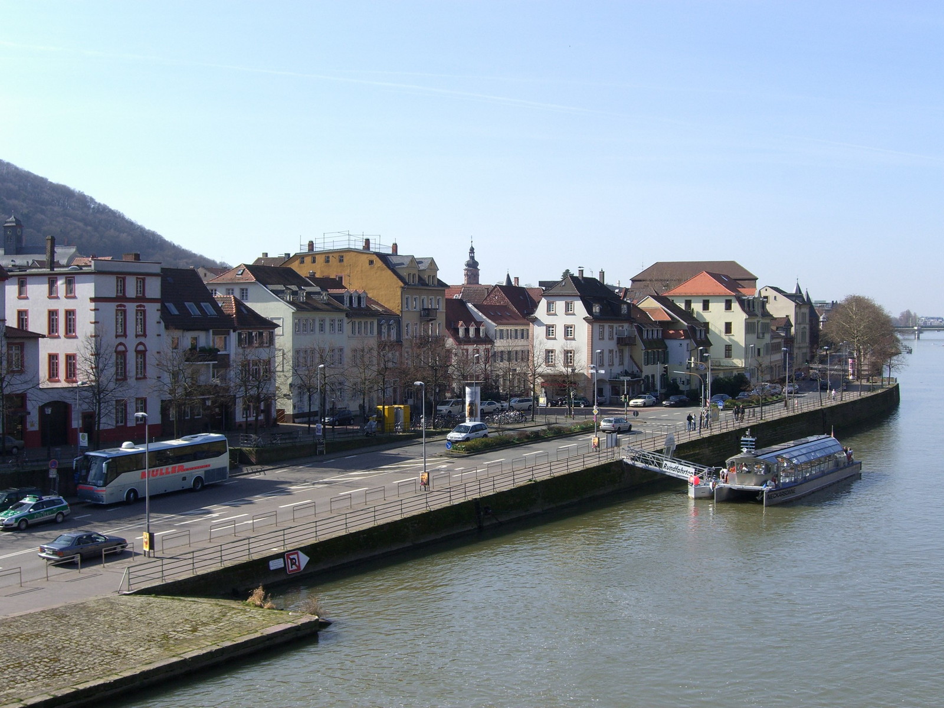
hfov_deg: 41.2
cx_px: 472
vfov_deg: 31.5
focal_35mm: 46
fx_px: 1254
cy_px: 354
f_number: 4.4
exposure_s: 1/400
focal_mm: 9.5
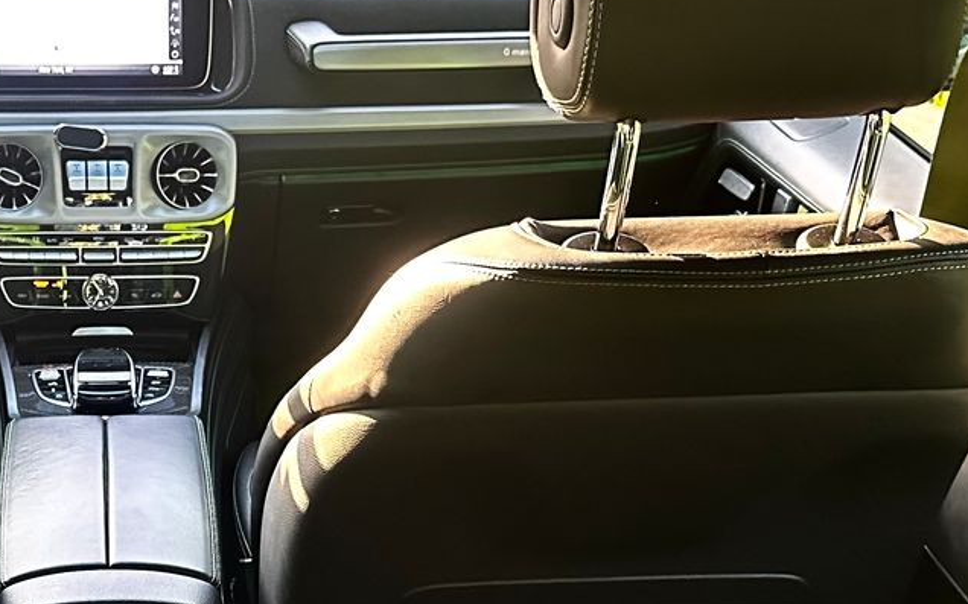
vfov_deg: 19.9
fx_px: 1688
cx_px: 174
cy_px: 549
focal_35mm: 64
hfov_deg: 31.1
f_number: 1.78
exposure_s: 1/50
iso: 800
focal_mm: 6.86
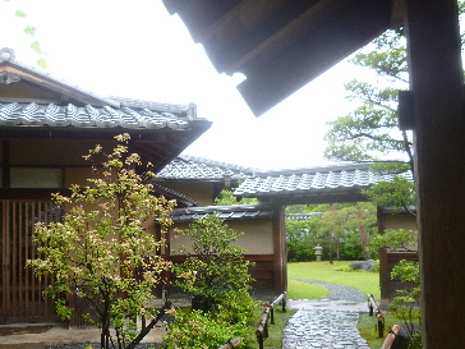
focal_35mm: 33
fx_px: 443
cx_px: 156
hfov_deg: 54.3
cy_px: 214
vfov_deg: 42.7
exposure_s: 1/125
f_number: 2.5
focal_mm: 4.3
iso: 100
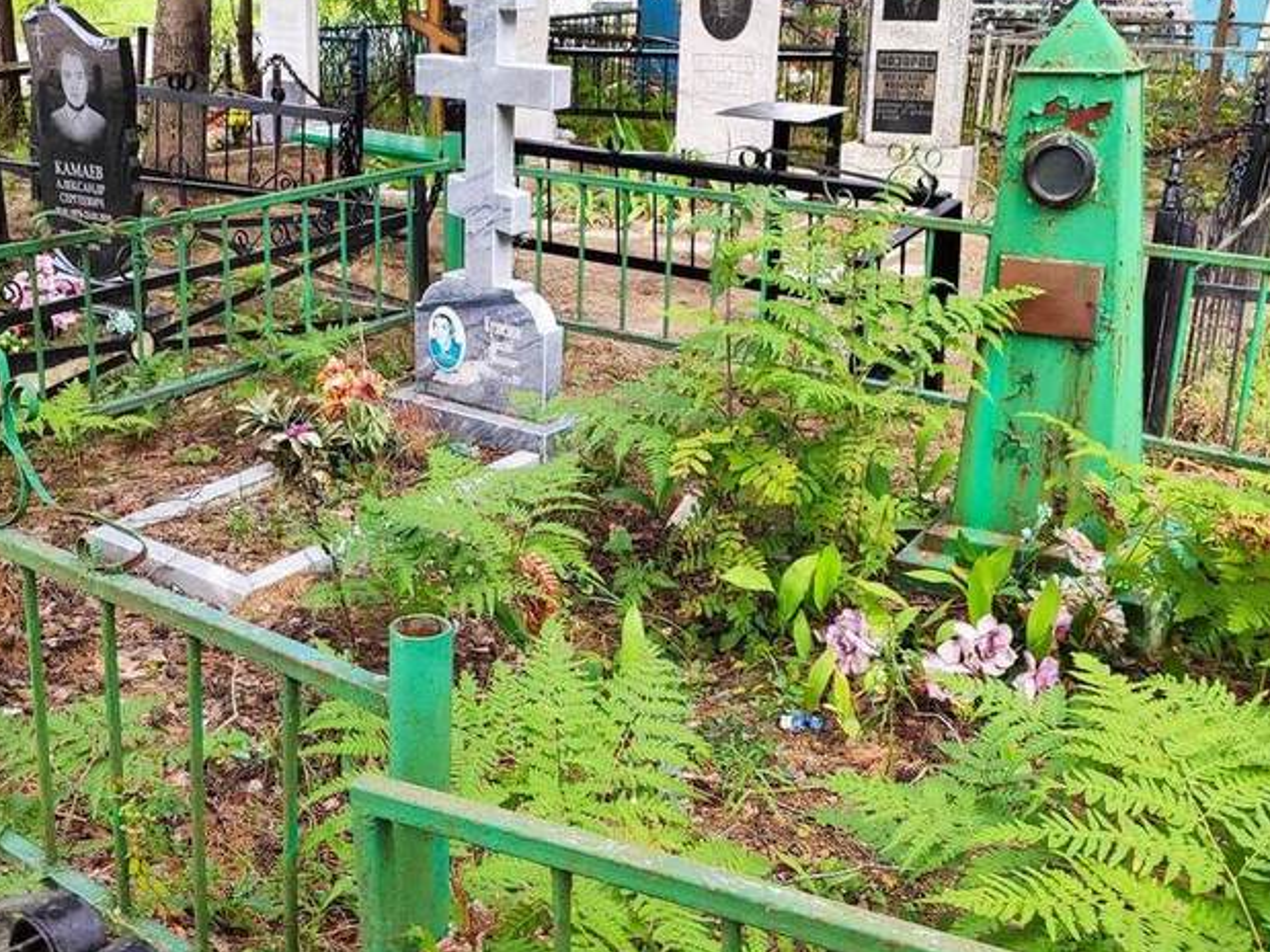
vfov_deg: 33.6
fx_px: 1577
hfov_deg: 43.5
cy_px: 431
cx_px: 482
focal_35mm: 43
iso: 112
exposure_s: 1/195
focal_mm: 4.77
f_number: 1.75
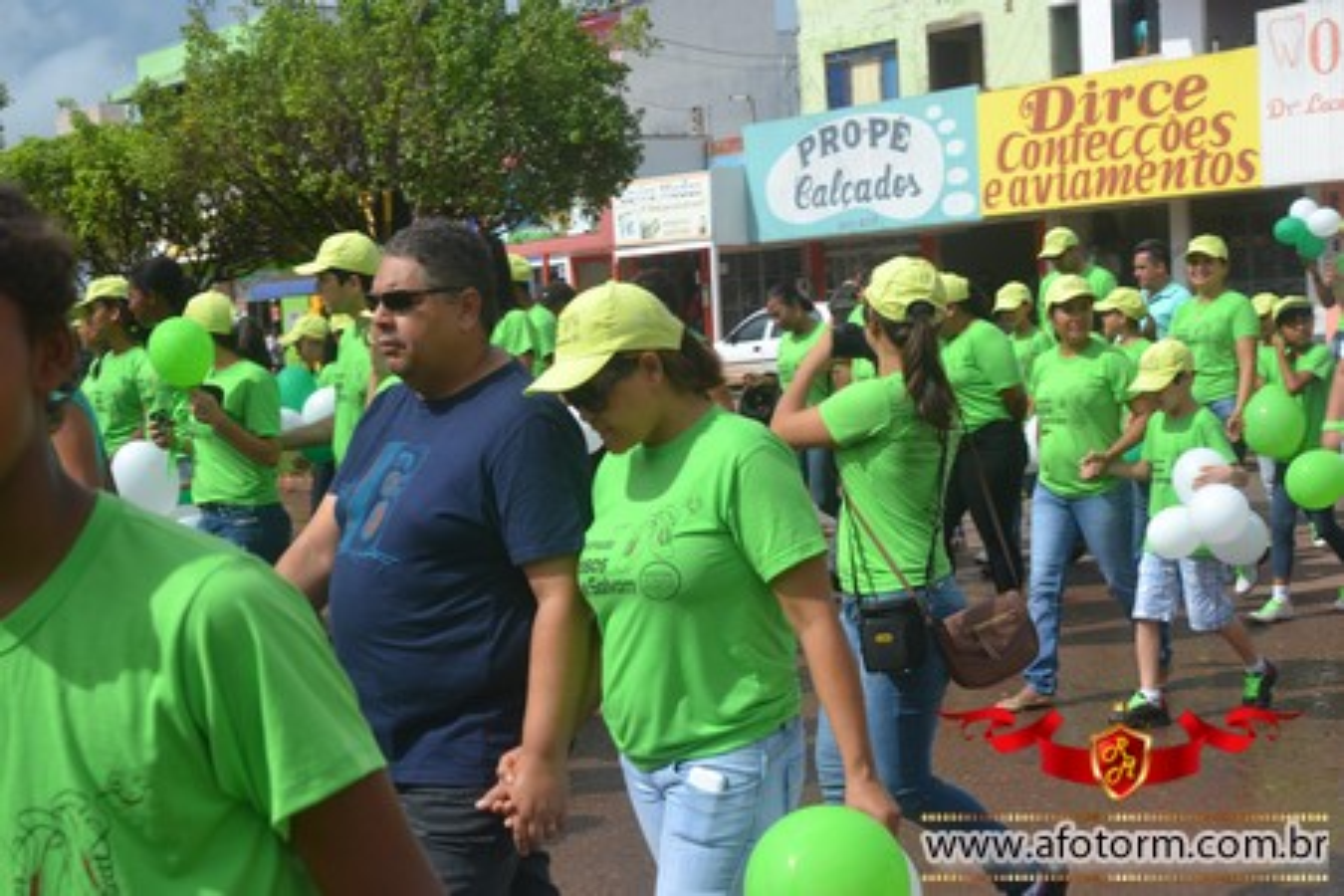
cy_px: 448
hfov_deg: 37.9
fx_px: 1960
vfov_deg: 25.8
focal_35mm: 52
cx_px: 672
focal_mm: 35
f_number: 9
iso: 100
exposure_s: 1/320
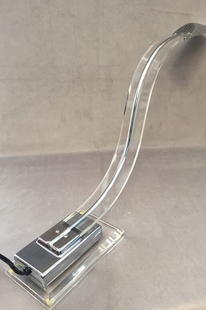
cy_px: 152
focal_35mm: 31
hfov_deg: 42.3
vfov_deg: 60.3
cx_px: 108
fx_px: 266
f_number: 2.2
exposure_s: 1/33
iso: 80
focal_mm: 4.15
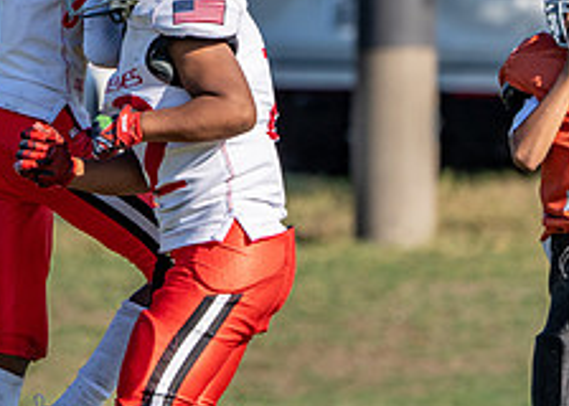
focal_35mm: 845
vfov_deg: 1.7
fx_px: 13655
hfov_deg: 2.4
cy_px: 187
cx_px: -36
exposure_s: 1/1600
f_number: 5.6
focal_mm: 268
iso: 320
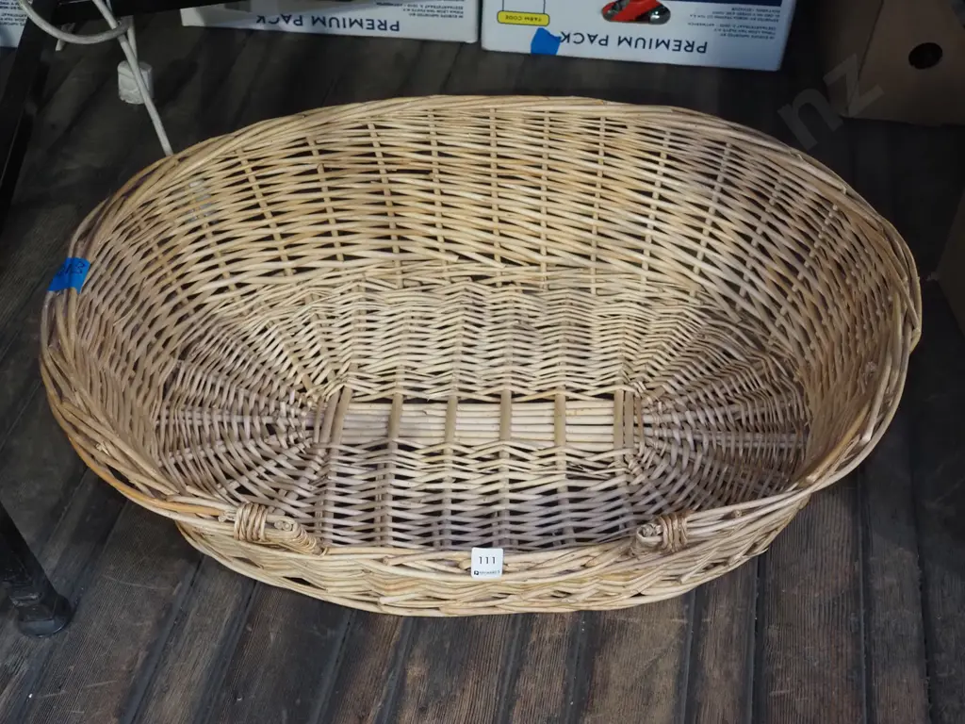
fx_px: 1282
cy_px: 362
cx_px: 482
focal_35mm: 46
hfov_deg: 41.2
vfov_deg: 31.5
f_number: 5
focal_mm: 23
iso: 2500
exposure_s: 1/60
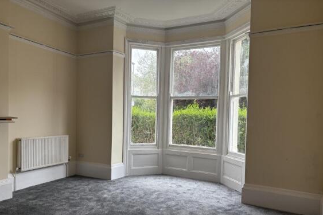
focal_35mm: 28
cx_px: 164
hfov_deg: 65.5
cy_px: 124
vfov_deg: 46.2
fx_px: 251
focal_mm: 5.96
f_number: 1.6
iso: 80
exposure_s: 1/236
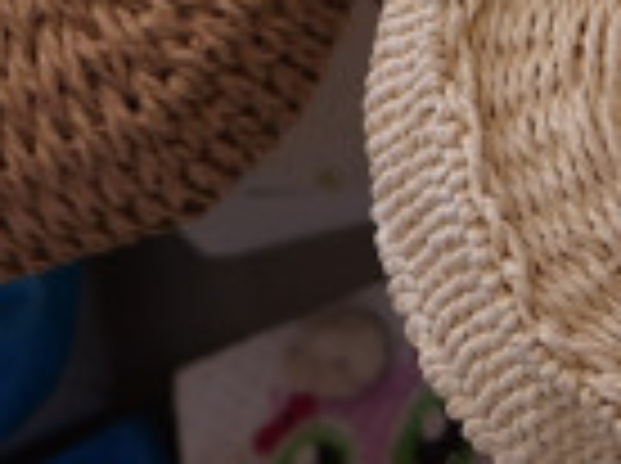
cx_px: 310
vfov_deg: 2.6
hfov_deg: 3.4
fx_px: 10351
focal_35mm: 578
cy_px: -372
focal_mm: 34
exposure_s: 1/250
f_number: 2.8
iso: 100
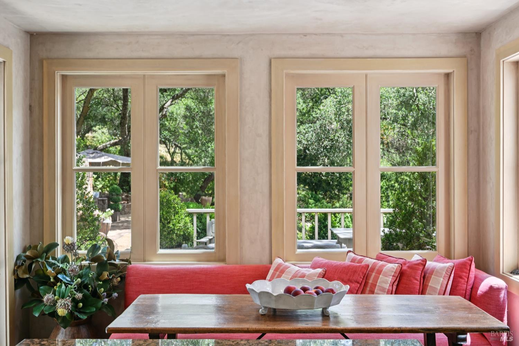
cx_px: 260
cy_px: 173
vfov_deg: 33.4
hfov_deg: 48.5
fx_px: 577
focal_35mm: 40
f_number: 9
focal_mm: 40
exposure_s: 1/200
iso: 1600
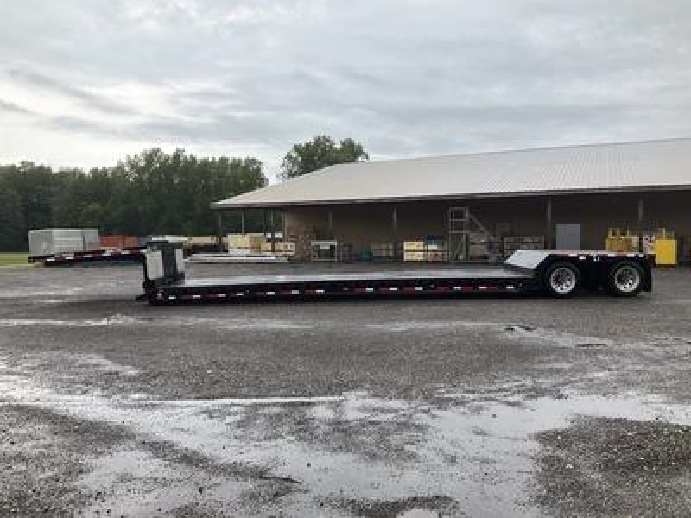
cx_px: 346
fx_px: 579
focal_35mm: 29
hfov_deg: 61.7
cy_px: 259
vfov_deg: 48.2
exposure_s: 1/674
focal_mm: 3
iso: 25
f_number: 1.8
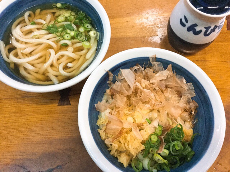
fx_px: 206
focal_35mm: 31
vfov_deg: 45.4
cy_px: 86
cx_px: 115
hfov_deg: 58.4
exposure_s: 1/30
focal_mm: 3.3
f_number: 2.4
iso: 200
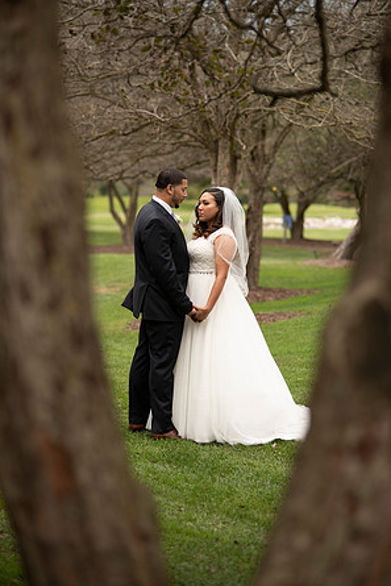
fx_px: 1400
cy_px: 292
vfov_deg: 23.6
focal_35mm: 86
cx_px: 195
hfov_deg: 15.9
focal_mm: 85
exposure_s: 1/400
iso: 125
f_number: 2.2
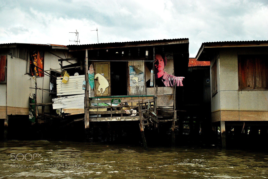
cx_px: 134
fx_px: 358
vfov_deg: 28.2
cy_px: 90
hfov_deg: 41.1
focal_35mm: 48
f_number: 4.8
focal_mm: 32
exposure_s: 1/2500
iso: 400
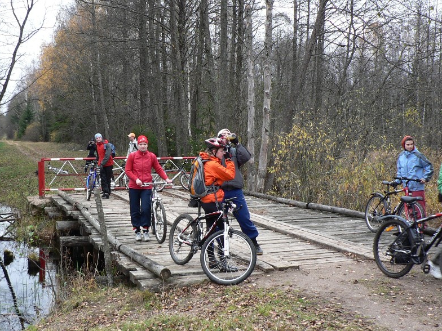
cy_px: 162
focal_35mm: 47
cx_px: 163
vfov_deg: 30.9
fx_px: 600
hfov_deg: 40.1
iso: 80
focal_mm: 6
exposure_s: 1/40
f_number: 2.8
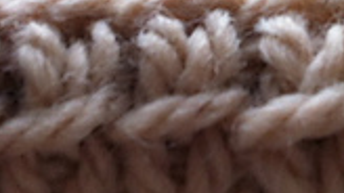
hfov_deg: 14.4
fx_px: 1358
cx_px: 218
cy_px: -168
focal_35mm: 149
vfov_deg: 7.8
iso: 80
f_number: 2.8
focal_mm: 3.85
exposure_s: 1/60
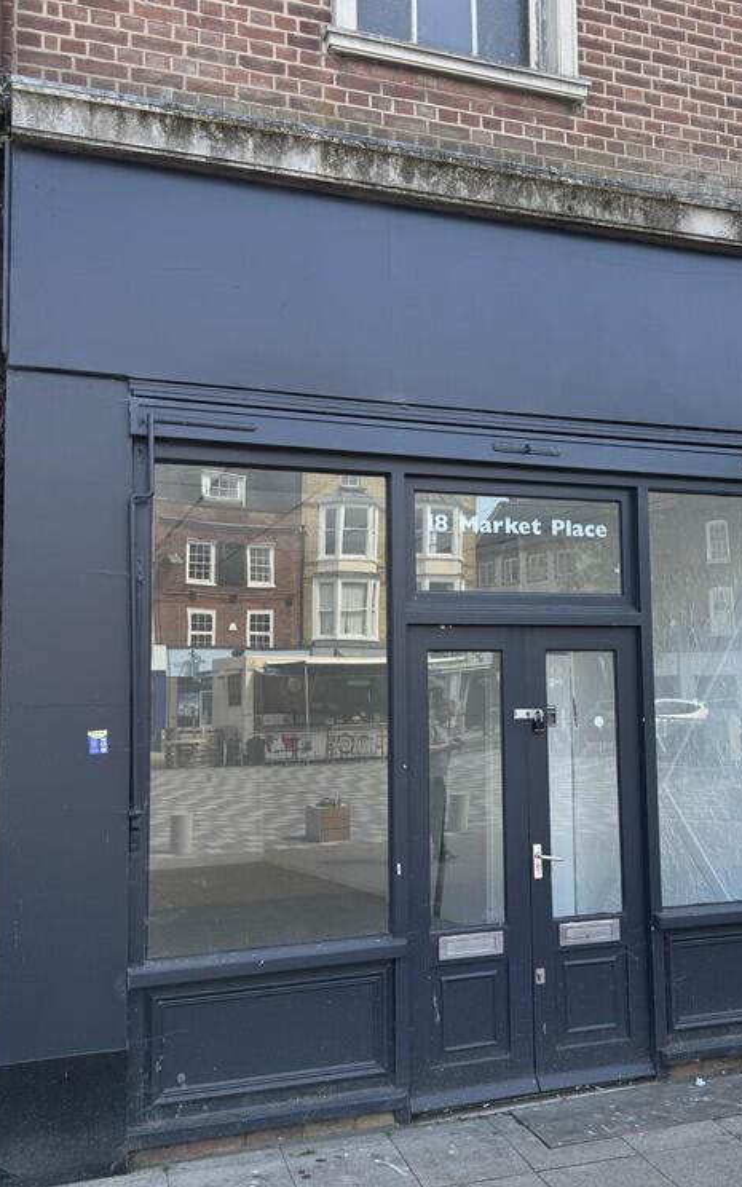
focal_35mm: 35
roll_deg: +2.0
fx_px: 1132
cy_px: 600
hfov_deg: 35.9
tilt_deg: +4.7
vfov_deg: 55.3
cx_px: 495
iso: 80
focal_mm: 6.76
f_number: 1.78
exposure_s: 1/474
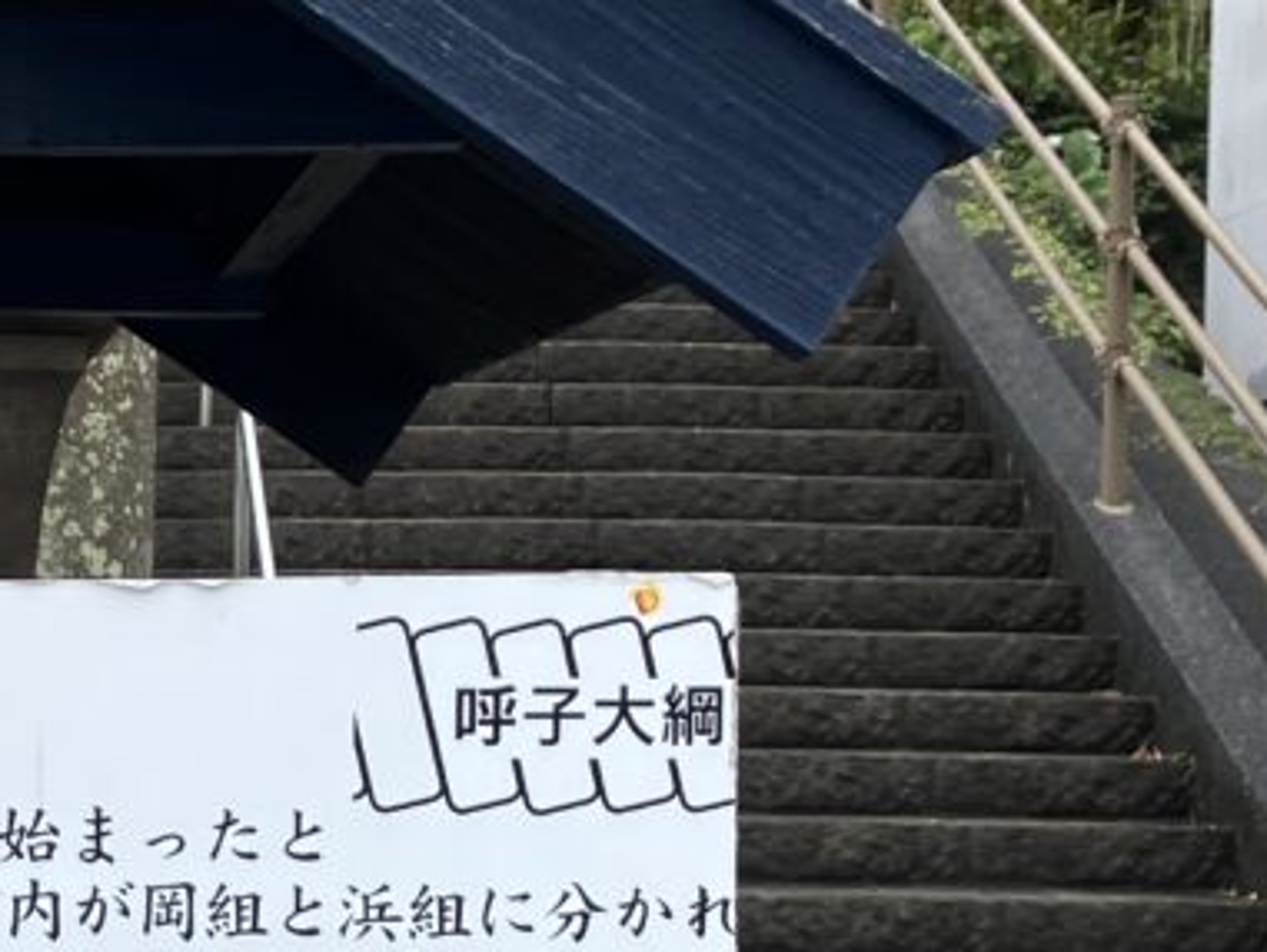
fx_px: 3442
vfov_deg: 15.4
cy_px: 959
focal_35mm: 94
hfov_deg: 20.2
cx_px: 0
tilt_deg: -1.1
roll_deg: -0.7
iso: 32
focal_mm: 3.99
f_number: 1.8
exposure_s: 1/1473
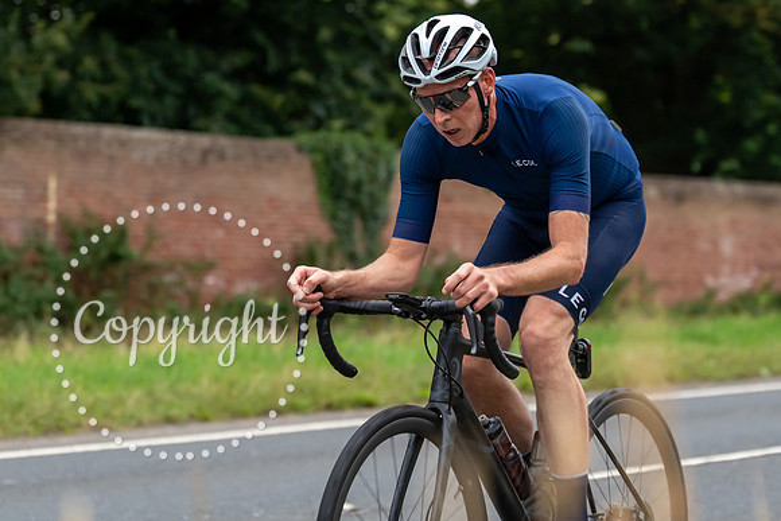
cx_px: 429
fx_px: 2512
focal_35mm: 116
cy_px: 134
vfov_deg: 11.8
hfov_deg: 17.7
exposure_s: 1/640
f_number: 3.2
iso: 1000
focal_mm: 78
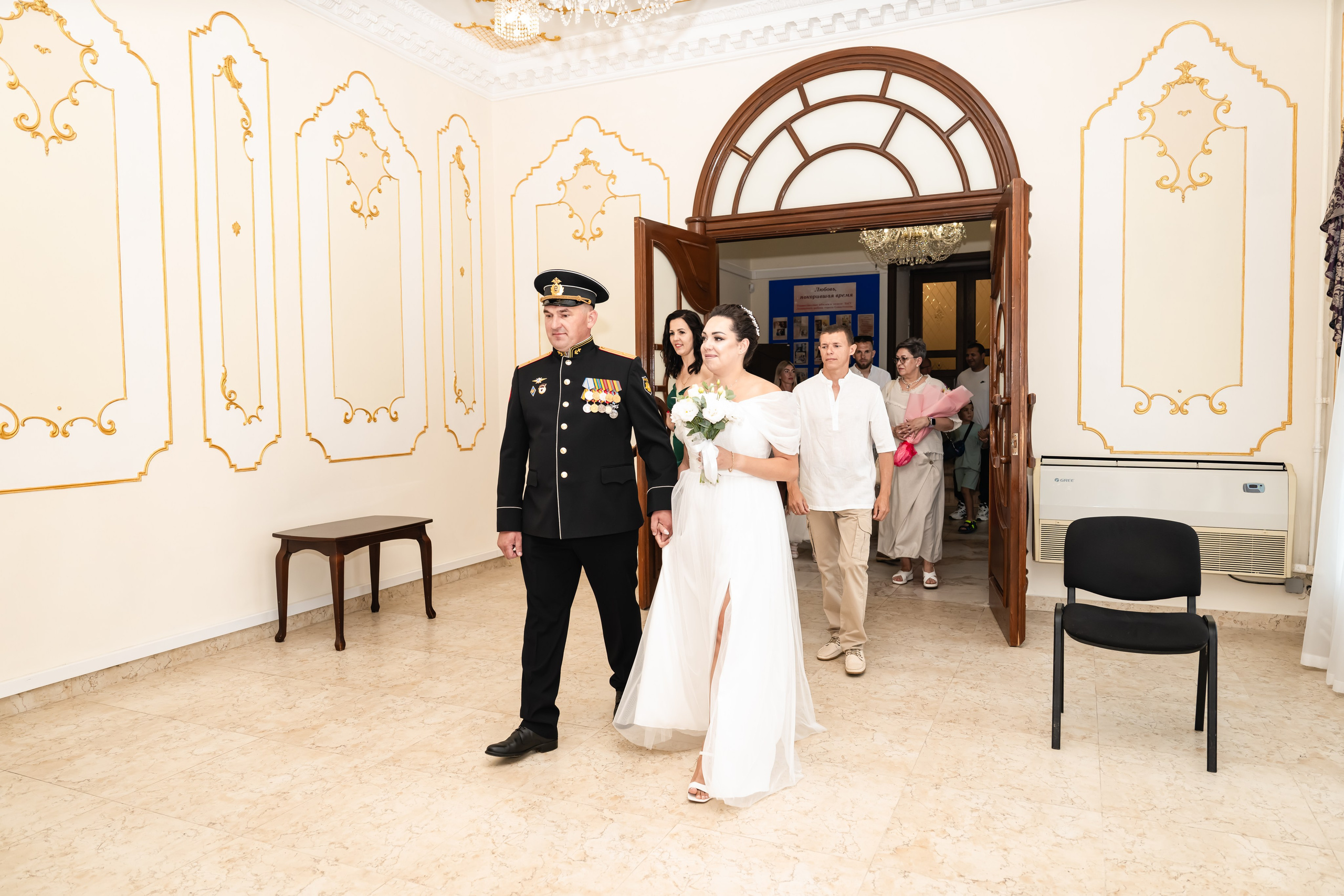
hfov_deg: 73.7
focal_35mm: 24
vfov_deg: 53.1
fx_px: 896
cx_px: 672
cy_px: 448
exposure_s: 1/250
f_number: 3.5
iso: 640
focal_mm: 24
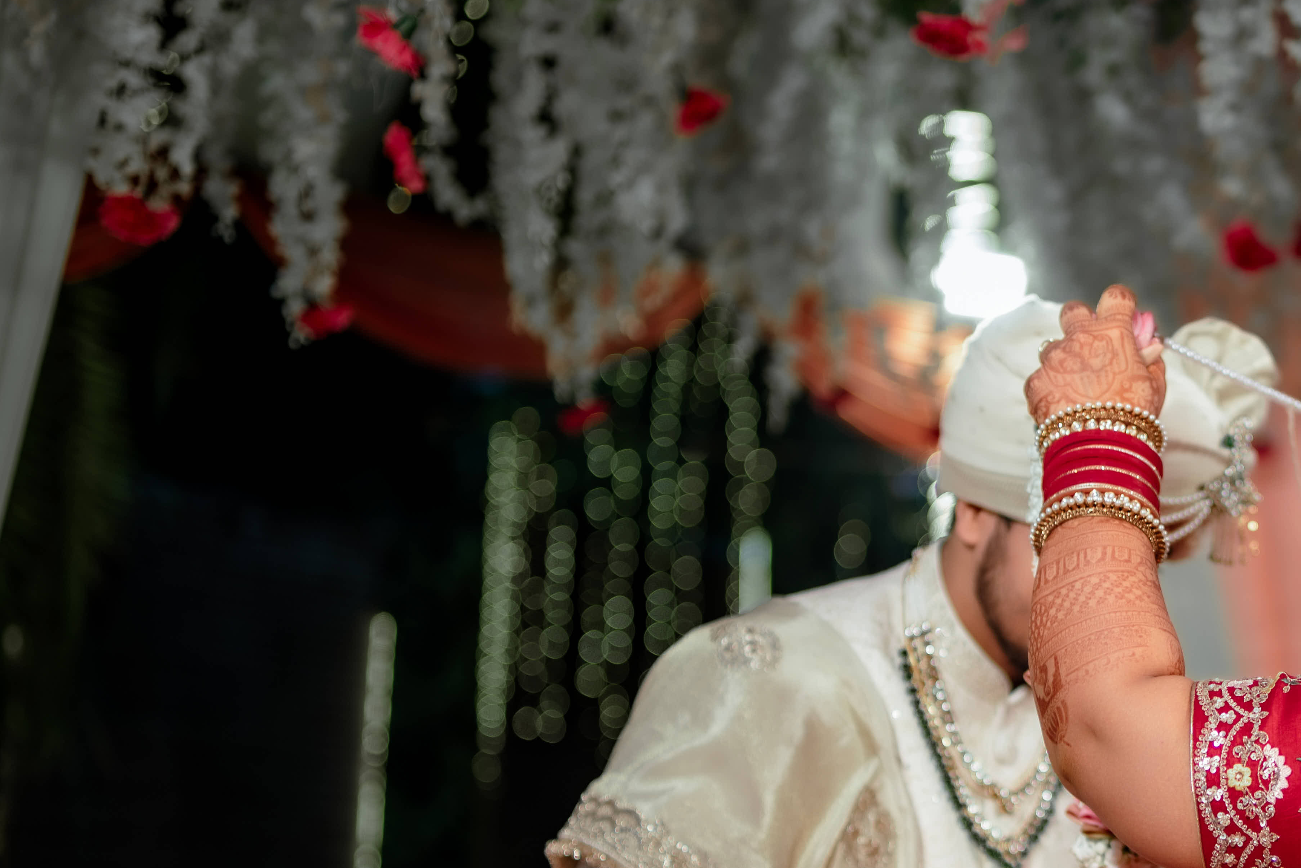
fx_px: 2457
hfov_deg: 28.4
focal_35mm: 68
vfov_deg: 19.9
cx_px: 1191
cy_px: 659
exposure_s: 1/250
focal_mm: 35
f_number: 1.4
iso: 200
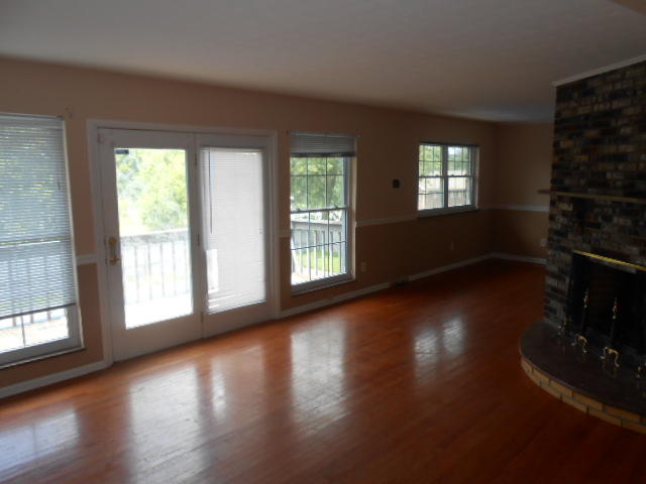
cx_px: 323
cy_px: 242
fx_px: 485
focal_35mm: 26
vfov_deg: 53.1
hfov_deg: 67.3
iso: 80
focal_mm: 4.6
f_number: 3.5
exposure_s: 1/60
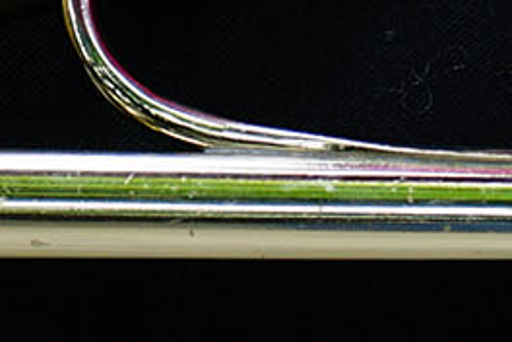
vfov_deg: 0.9
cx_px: -496
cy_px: -653
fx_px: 20914
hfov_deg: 1.4
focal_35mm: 1471
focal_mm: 135
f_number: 5.6
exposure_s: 1/80
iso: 100
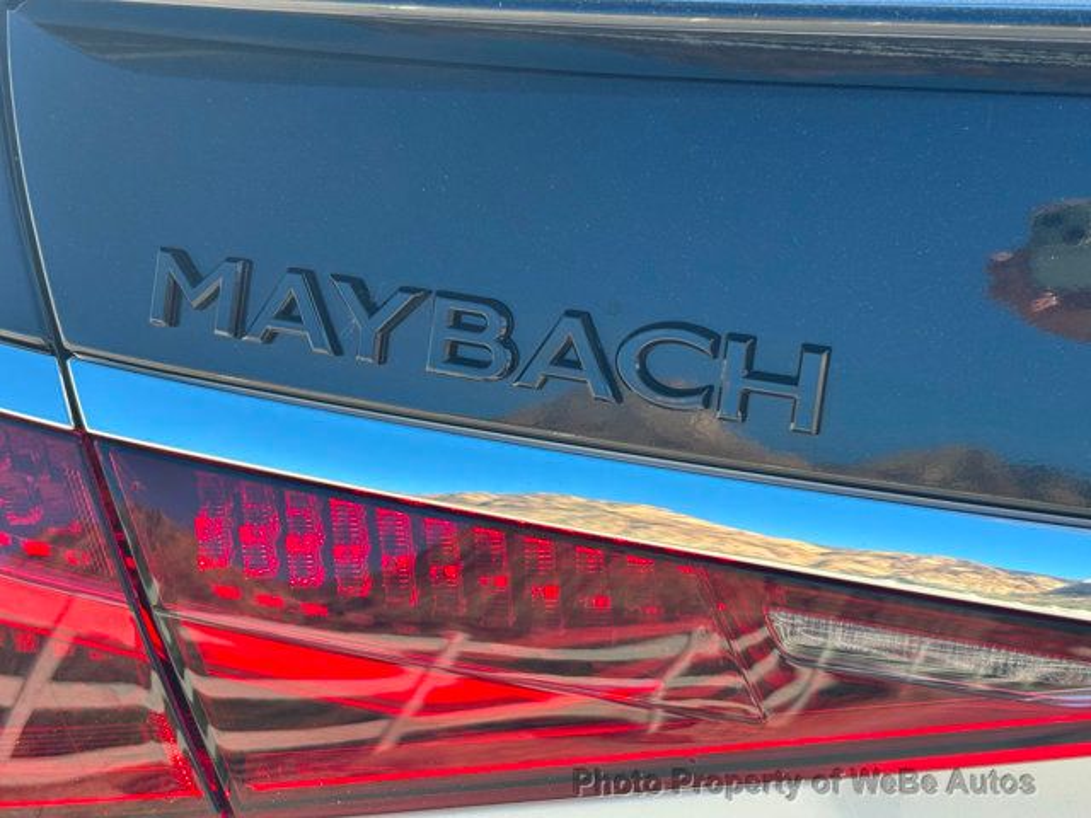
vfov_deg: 28.0
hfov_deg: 36.8
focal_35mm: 52
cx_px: 546
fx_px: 1639
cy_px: 409
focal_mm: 5.96
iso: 32
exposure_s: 1/510
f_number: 1.6
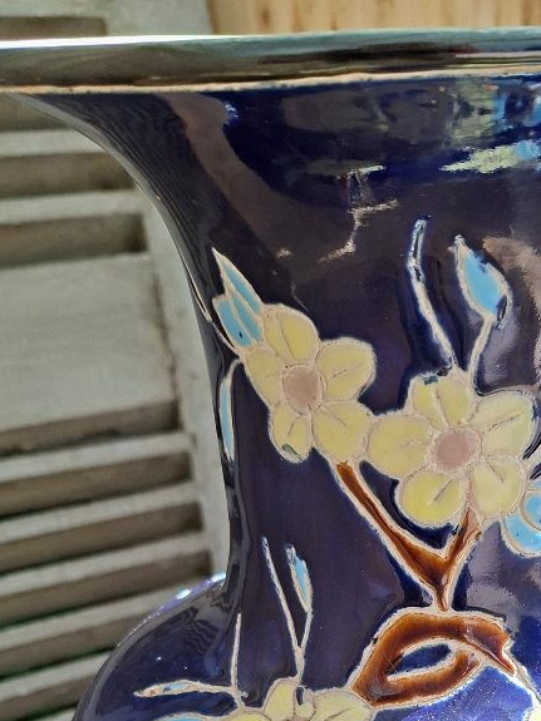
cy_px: 712
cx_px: 458
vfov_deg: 36.0
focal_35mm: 48
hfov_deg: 29.3
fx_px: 1001
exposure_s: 1/400
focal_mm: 5.54
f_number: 1.8
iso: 50
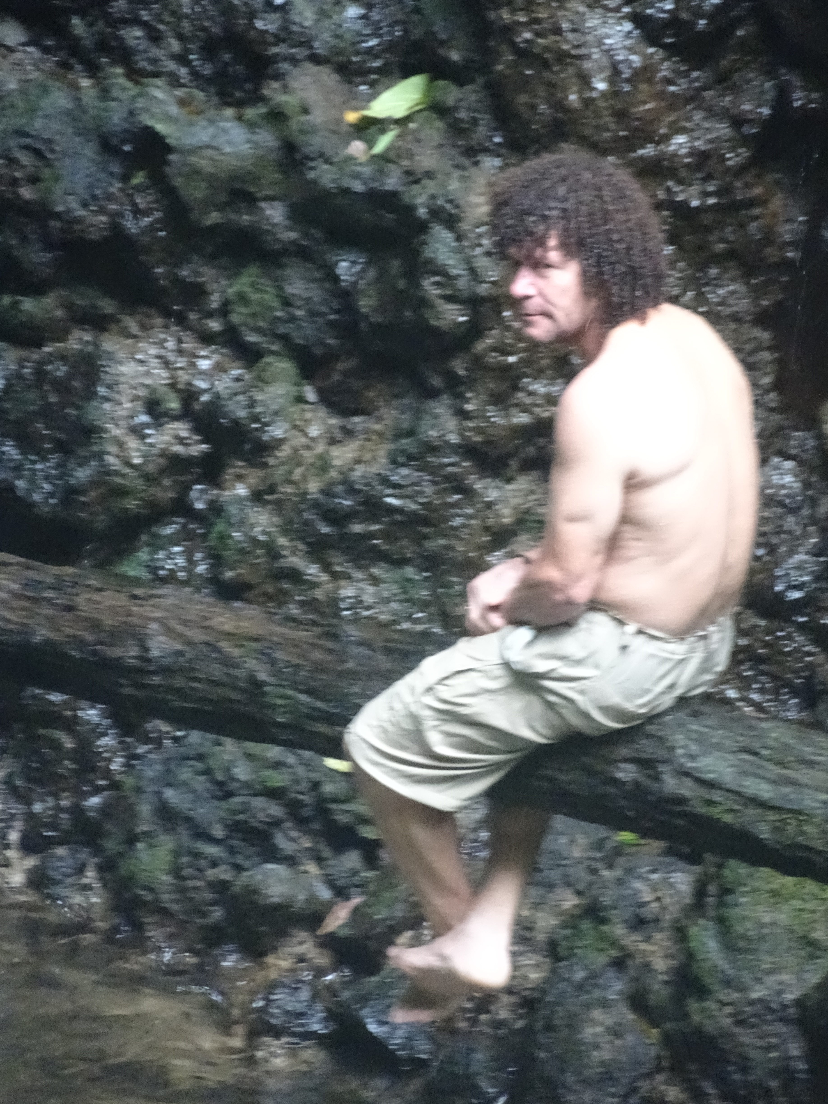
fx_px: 15436
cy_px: 552
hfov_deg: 3.1
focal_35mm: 484
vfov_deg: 4.1
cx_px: 414
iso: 2000
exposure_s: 1/30
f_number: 6.3
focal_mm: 82.69
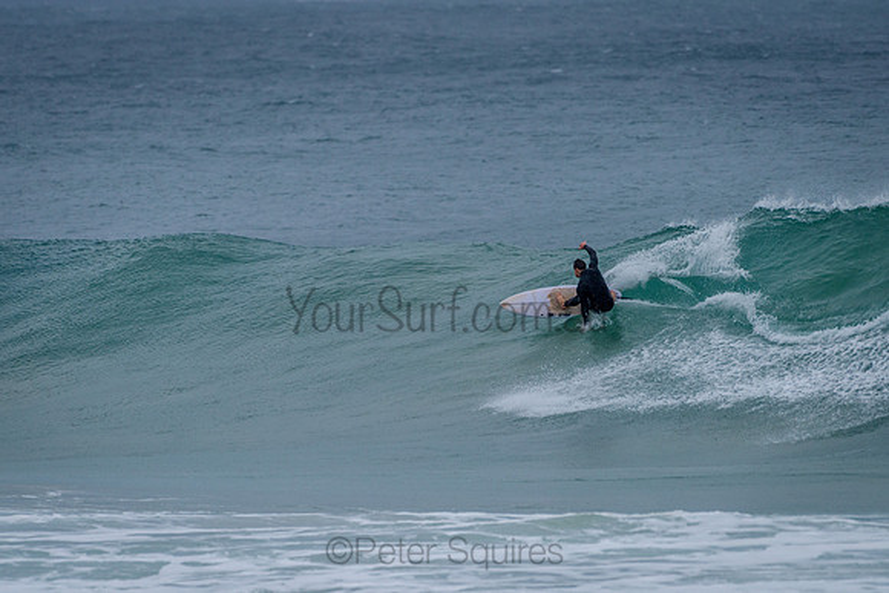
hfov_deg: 3.4
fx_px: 15129
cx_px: 444
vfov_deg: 2.2
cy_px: 296
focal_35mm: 613
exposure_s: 1/2000
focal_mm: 500
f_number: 5.6
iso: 450
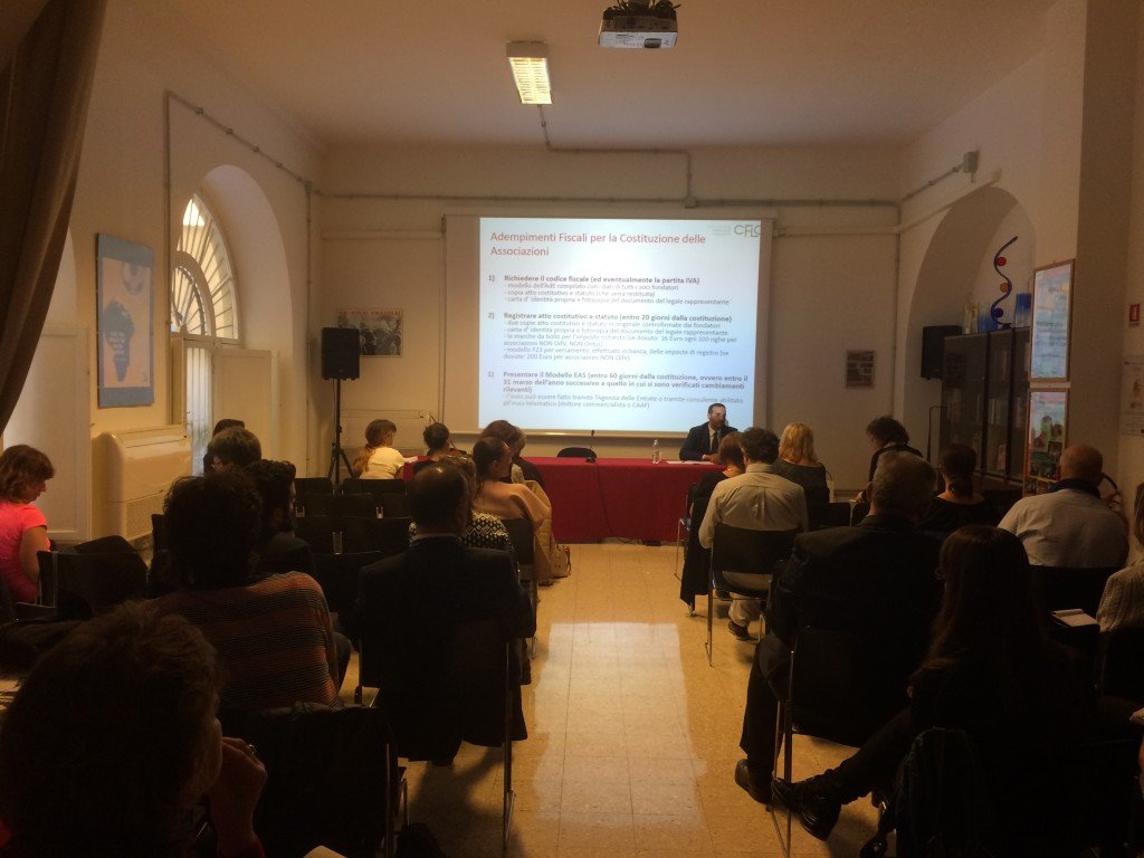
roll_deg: -2.0
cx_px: 572
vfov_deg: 48.2
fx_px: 958
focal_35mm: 29
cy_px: 429
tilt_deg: -4.5
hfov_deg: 61.7
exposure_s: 1/33
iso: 100
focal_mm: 4.15
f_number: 2.2
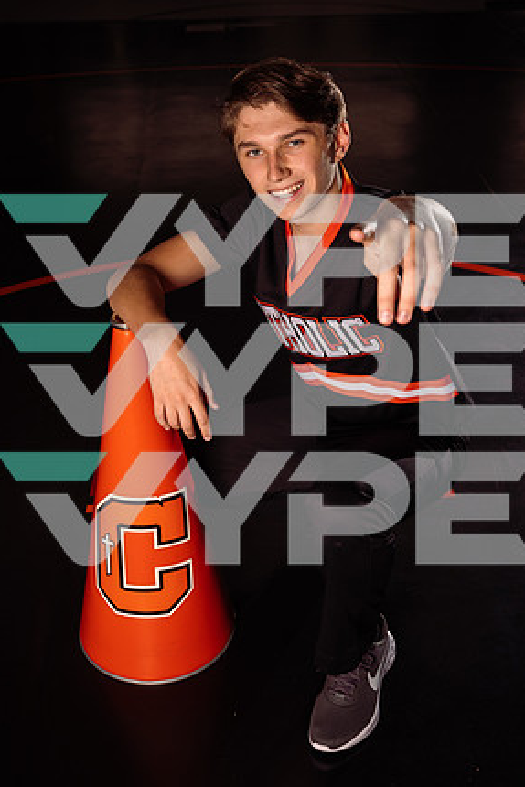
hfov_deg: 29.9
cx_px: 271
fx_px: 984
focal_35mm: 45
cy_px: 381
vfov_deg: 43.6
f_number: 7.1
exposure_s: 1/200
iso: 100
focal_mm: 43
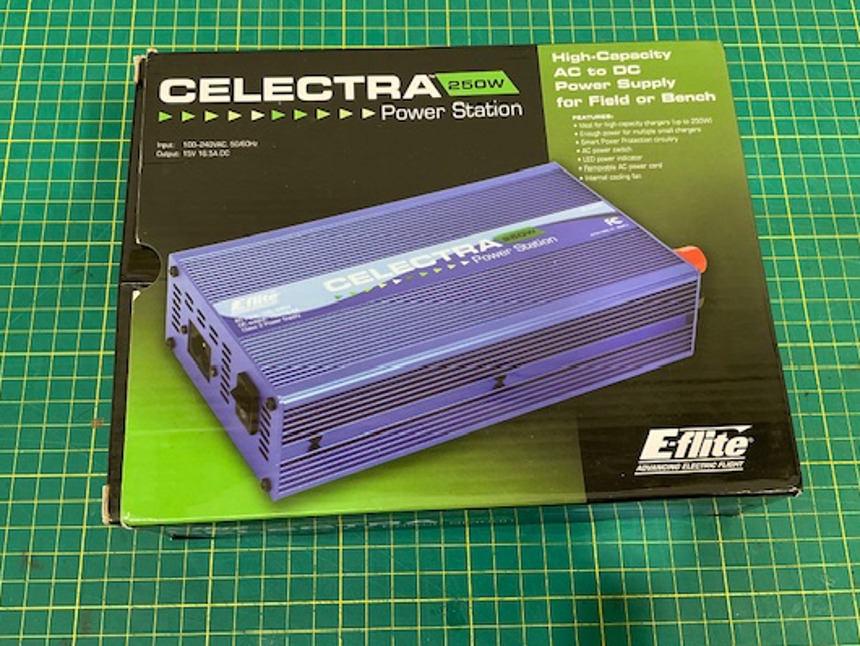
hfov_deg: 52.6
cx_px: 420
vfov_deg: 40.7
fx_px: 870
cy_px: 302
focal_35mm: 35
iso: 50
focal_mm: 3
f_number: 1.8
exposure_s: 1/50
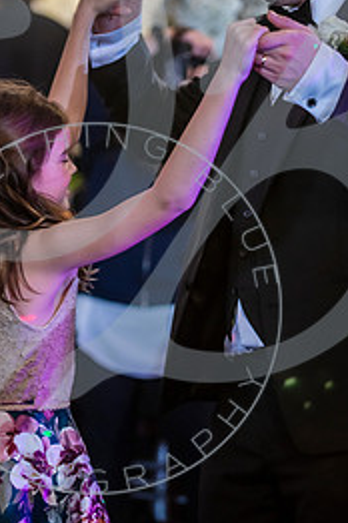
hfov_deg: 7.2
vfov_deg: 10.8
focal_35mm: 190
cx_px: 186
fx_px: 2755
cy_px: 156
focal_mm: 110
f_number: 2.8
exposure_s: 1/160
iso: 1250
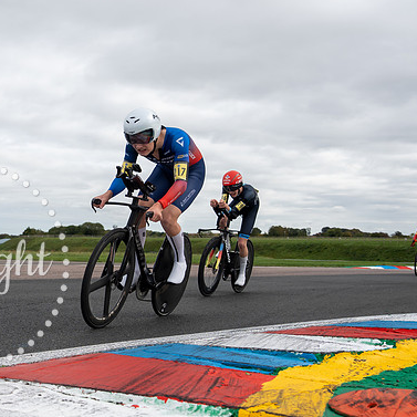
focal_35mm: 48
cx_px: 69
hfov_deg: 34.0
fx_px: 654
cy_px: 261
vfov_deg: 35.2
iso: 100
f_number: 3.5
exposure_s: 1/1000
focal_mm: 24
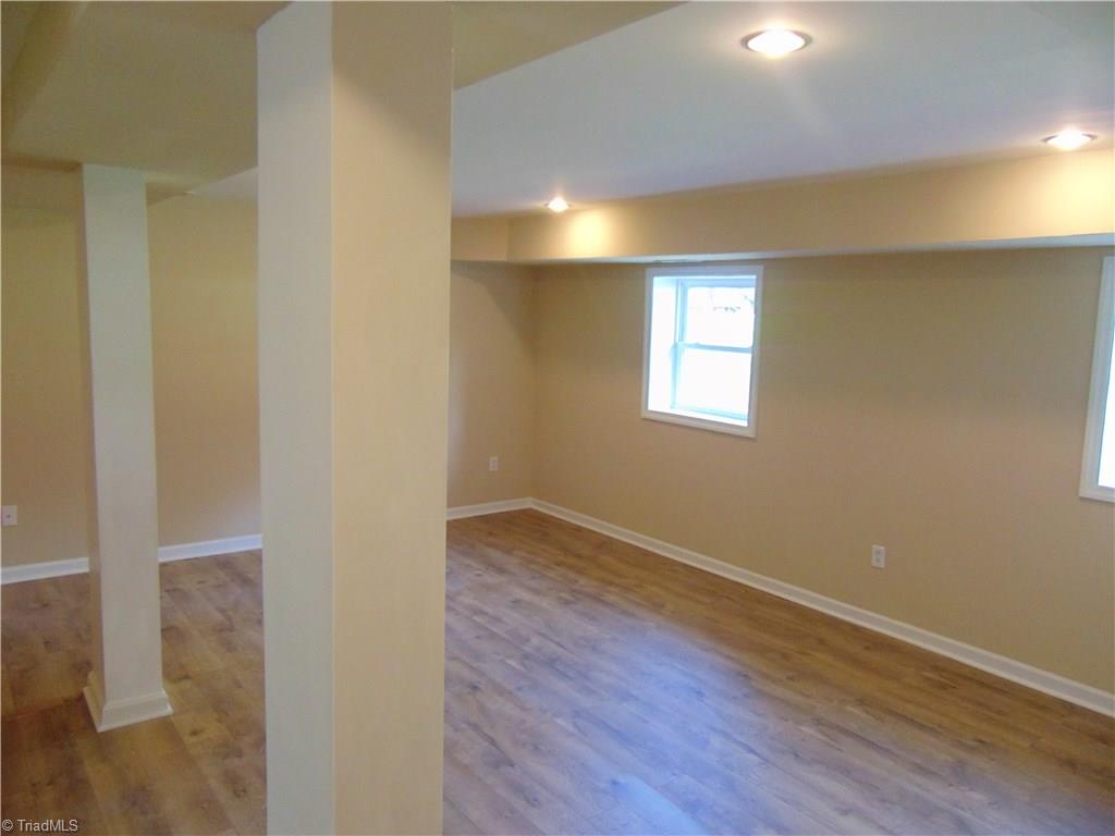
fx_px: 805
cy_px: 418
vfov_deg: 54.9
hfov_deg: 69.4
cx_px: 558
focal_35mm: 25
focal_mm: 4.5
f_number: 3
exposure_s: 1/60
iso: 400
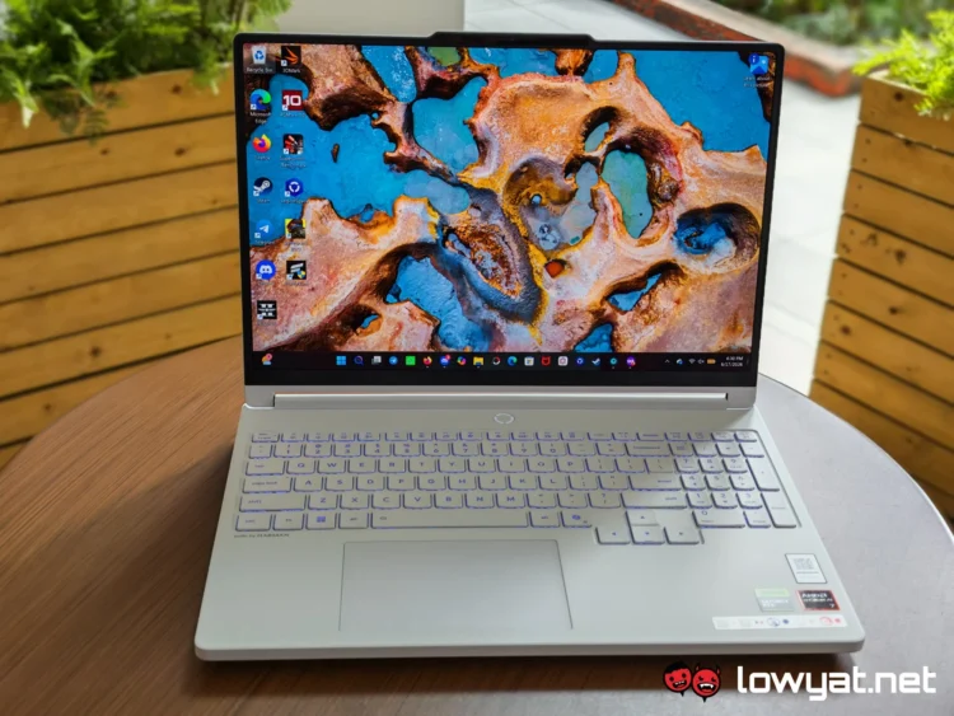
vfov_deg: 31.5
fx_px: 1268
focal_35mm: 46
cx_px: 477
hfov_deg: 41.2
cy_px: 358
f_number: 2.8
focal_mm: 5.4
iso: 50
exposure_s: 1/170
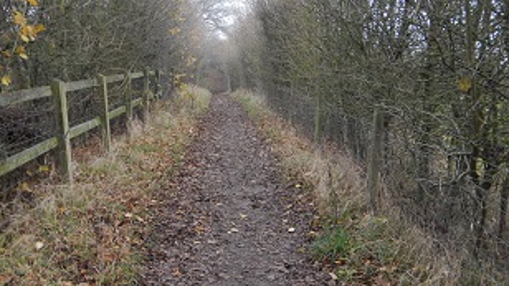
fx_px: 553
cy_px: 137
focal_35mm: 41
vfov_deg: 29.0
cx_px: 226
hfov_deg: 49.3
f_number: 2.8
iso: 800
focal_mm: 5.1
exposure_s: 1/640
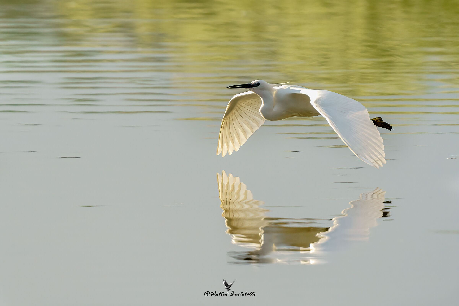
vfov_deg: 2.3
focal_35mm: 600
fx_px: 7649
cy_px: 153
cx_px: 230
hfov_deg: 3.4
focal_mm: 600
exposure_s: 1/2500
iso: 2000
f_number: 6.3
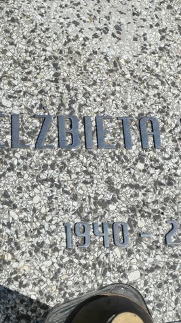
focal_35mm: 72
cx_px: 144
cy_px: 160
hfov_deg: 16.6
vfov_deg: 29.4
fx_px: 615
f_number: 4
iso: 80
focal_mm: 10.6
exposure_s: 1/1500
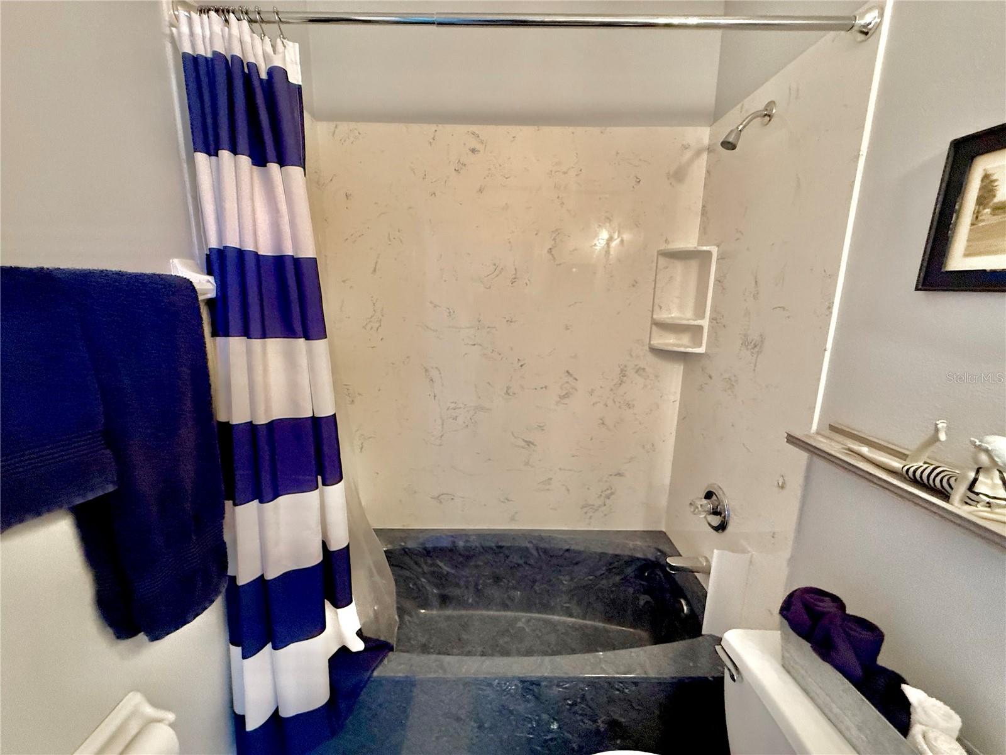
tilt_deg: -10.4
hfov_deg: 102.1
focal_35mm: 14
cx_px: 503
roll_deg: -1.3
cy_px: 378
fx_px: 407
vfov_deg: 85.7
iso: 400
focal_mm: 2.22
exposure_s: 1/60
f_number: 2.2
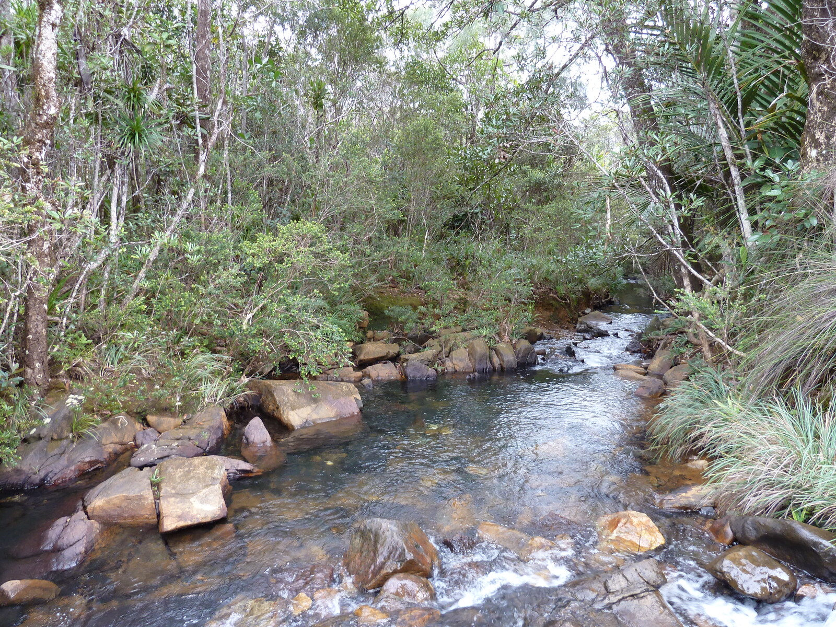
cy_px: 314
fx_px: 604
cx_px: 418
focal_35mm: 25
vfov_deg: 54.9
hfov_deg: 69.4
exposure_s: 1/30
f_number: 3.3
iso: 100
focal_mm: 4.1
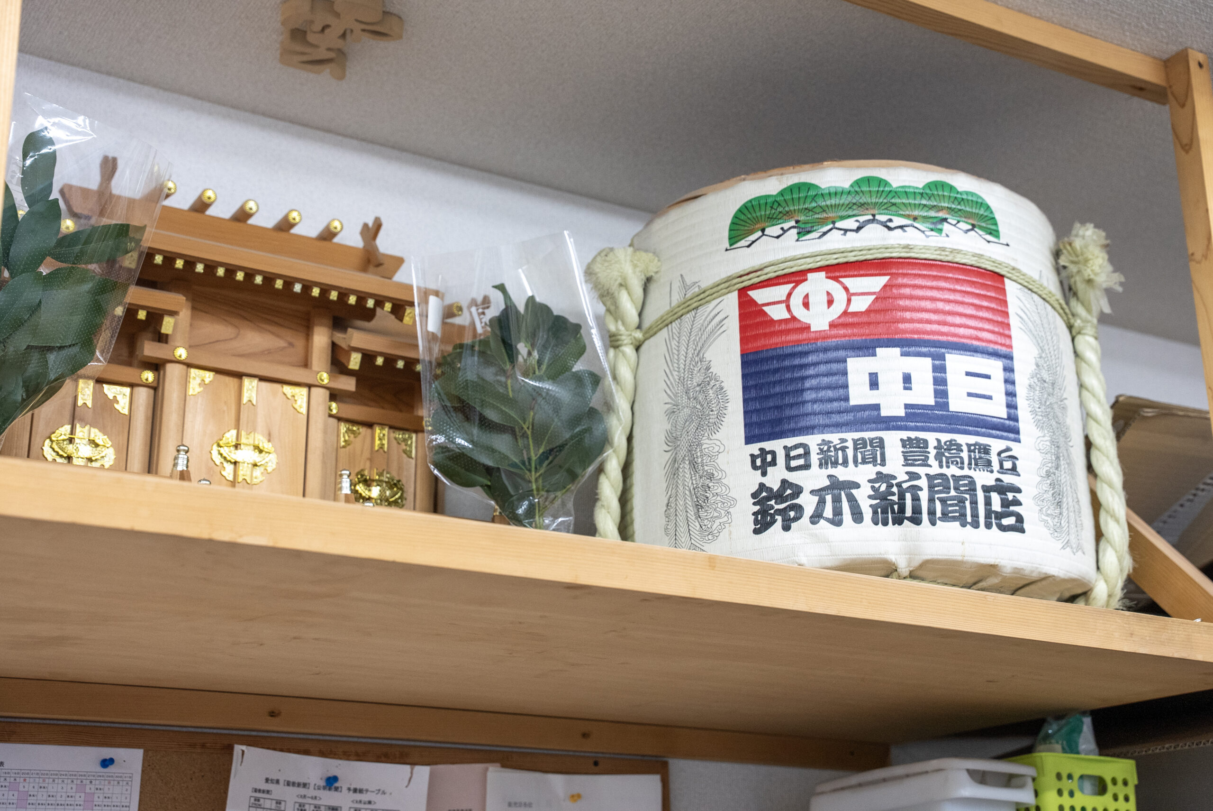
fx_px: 1736
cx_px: 606
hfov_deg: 38.5
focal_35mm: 52
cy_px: 406
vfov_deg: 26.3
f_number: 4.5
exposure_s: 1/400
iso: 1000
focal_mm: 51.5
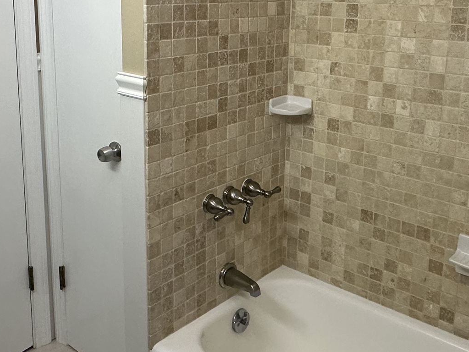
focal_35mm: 42
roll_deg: -1.2
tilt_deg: -11.7
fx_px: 569
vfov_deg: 33.8
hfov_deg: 44.8
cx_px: 229
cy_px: 100
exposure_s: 1/120
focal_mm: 2.22
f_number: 2.2
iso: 200
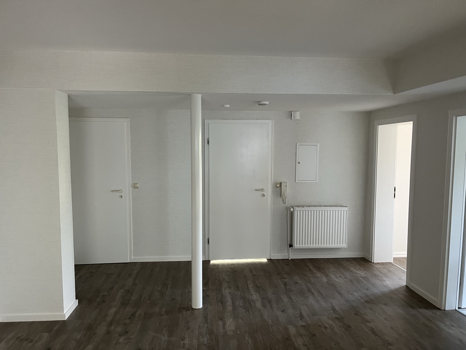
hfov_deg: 67.3
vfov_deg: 53.1
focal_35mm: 26
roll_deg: -0.2
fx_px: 350
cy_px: 175
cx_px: 233
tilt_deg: -6.0
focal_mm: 5.1
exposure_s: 1/50
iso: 400
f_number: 1.6
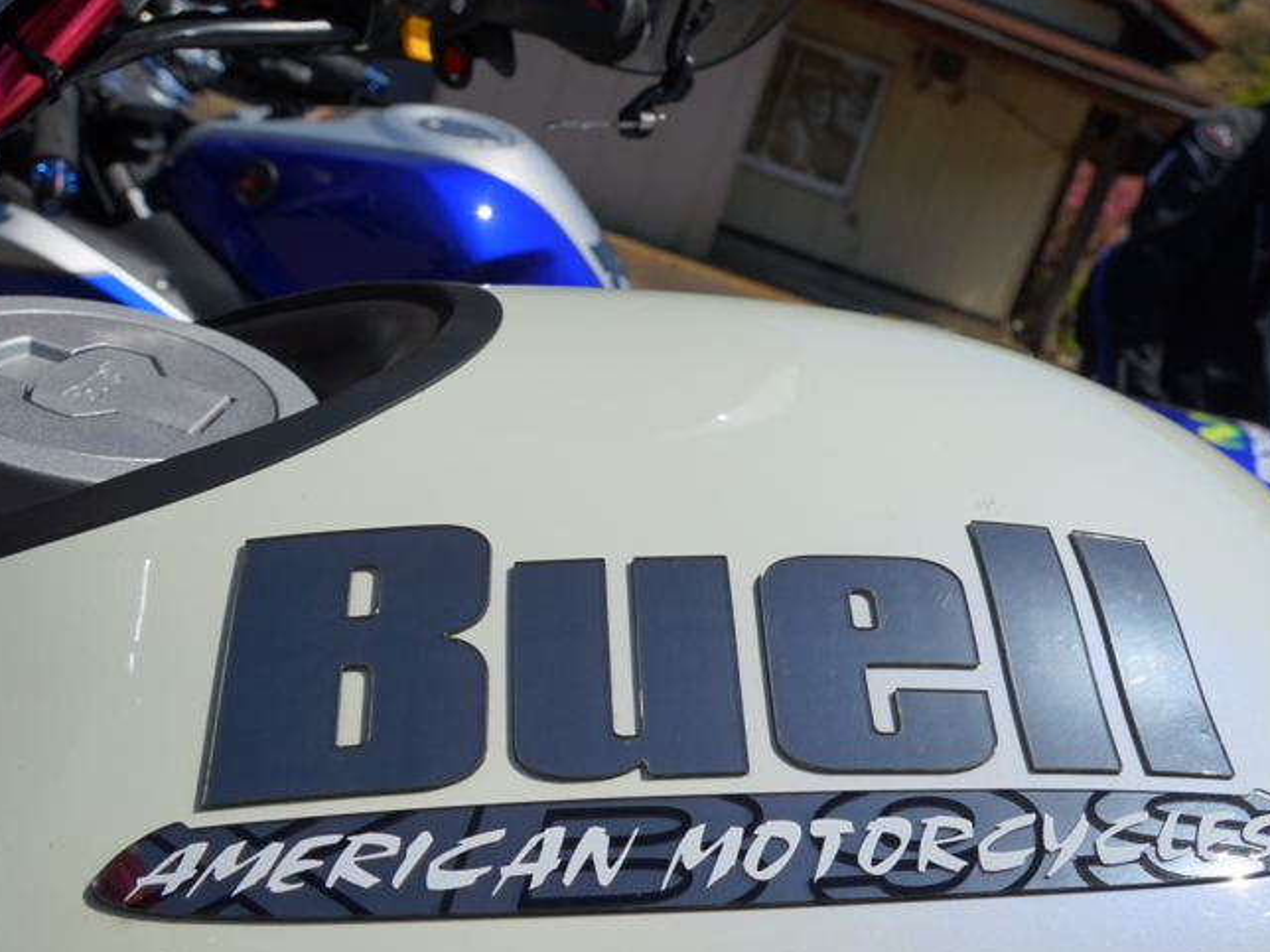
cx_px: 712
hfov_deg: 50.0
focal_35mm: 37
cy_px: 510
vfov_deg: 38.6
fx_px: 1357
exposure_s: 1/320
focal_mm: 21
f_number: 11
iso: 100
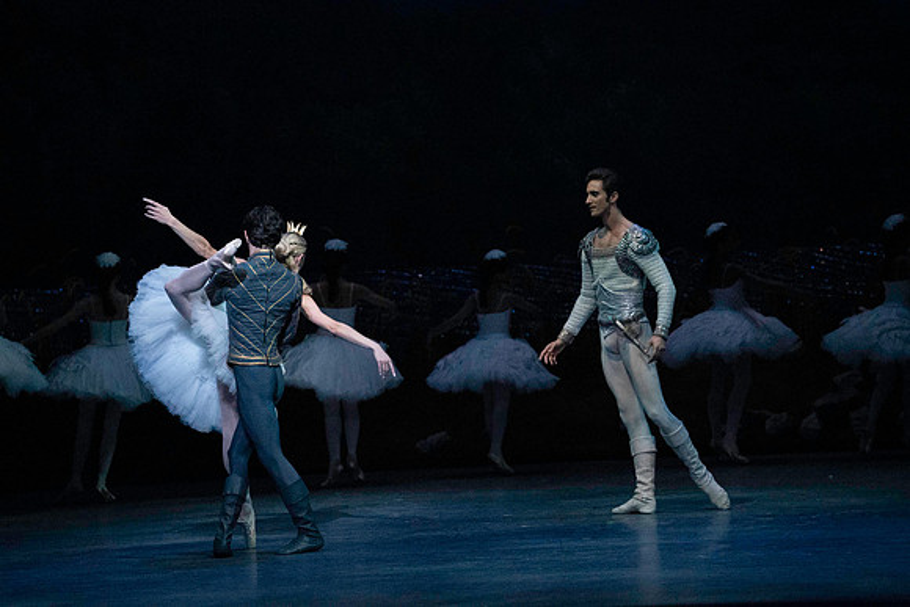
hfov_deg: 10.3
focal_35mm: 200
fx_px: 5057
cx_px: 455
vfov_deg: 6.9
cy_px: 304
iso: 25600
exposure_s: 1/400
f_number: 5
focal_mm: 200
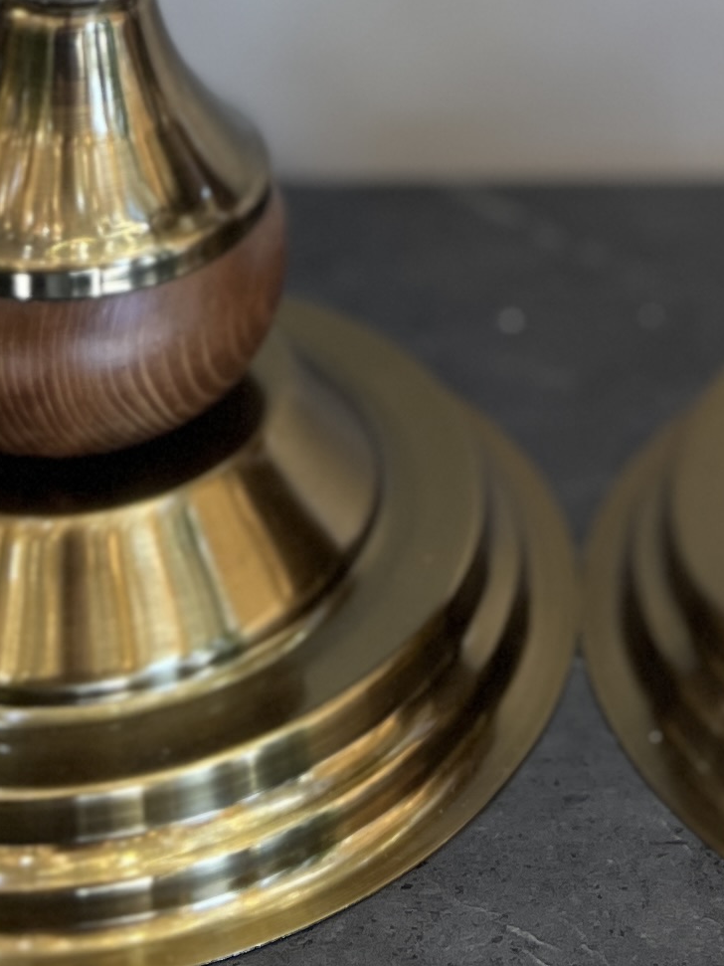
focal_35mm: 108
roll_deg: +0.3
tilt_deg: -11.3
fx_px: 3012
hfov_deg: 13.7
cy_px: -864
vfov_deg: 15.3
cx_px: 551
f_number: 1.5
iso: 50
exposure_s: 1/391
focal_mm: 5.7
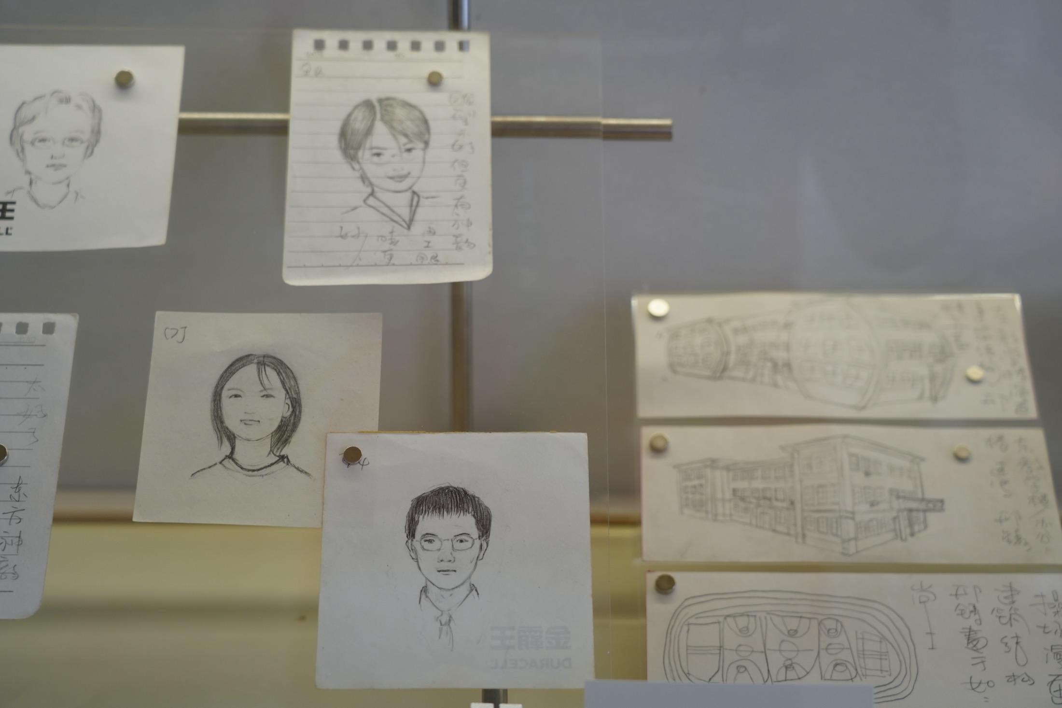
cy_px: 354
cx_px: 531
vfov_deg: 23.8
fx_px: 1681
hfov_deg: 35.1
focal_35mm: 57
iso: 320
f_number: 4.5
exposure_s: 1/80
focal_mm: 57
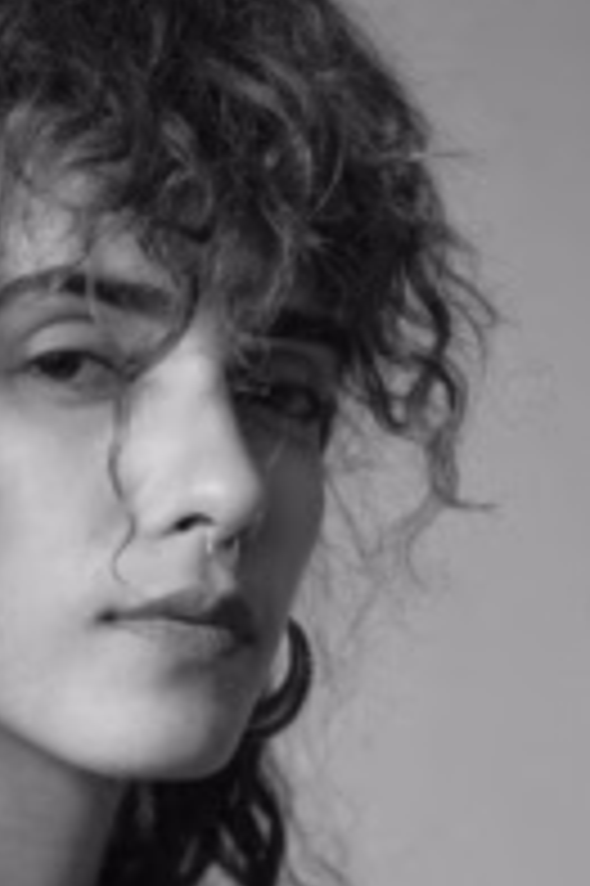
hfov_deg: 10.5
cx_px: -18
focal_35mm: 129
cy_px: 652
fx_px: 3177
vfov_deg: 15.8
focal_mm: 35
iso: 800
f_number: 2
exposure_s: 1/60
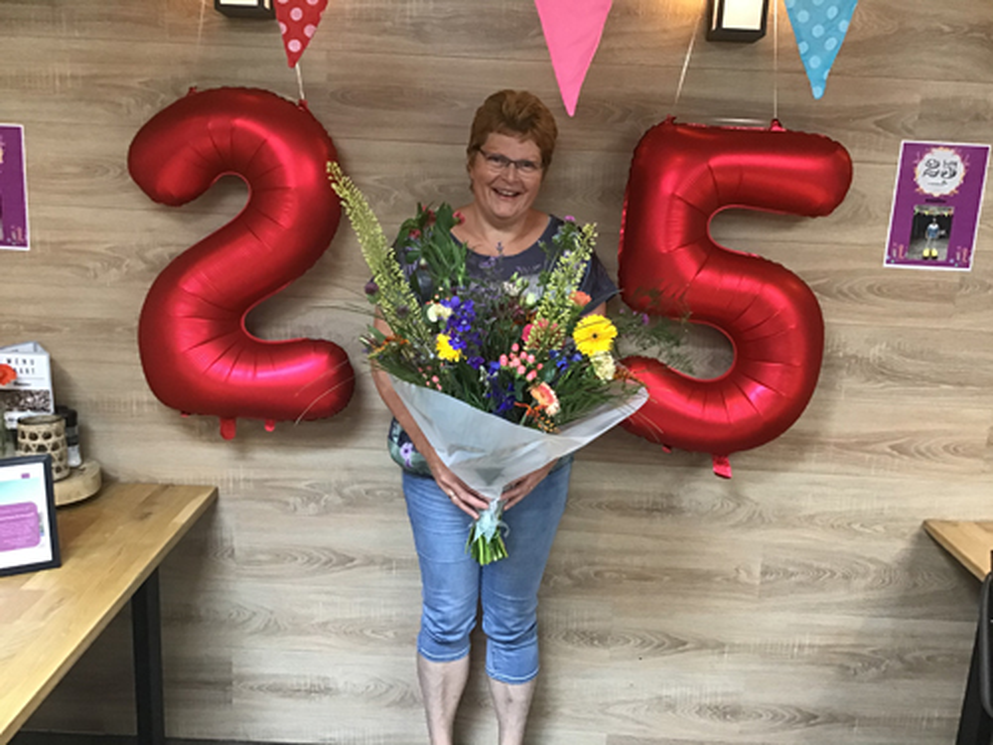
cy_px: 372
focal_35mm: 31
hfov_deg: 58.4
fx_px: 889
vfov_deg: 45.4
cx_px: 496
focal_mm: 3.3
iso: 200
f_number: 2.4
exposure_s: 1/33
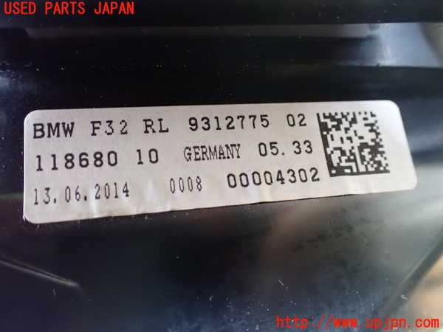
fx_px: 384
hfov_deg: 60.0
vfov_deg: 46.8
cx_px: 222
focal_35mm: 30
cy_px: 166
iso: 1600
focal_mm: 5.4
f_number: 2.3
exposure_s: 1/30
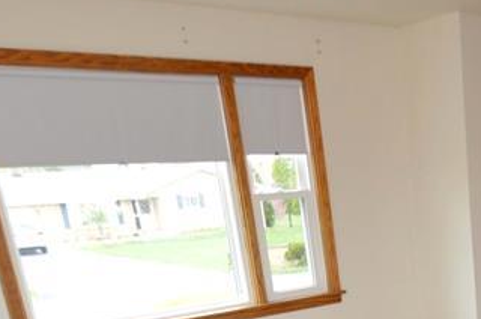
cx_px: 513
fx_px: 680
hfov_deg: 34.3
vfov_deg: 23.5
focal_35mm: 51
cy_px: 409
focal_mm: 10
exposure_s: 1/80
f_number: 4.5
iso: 400
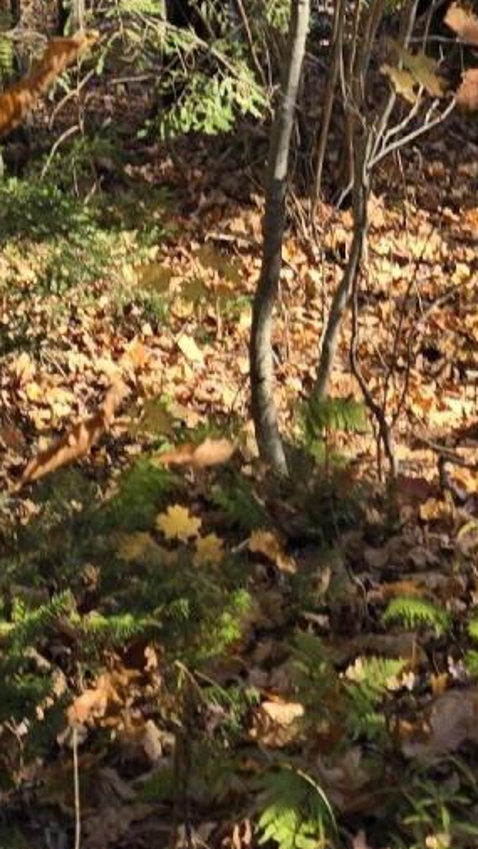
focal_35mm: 99
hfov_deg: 12.0
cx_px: 570
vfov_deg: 18.5
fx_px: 2229
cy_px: -508
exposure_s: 1/180
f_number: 1.7
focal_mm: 6.3
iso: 16
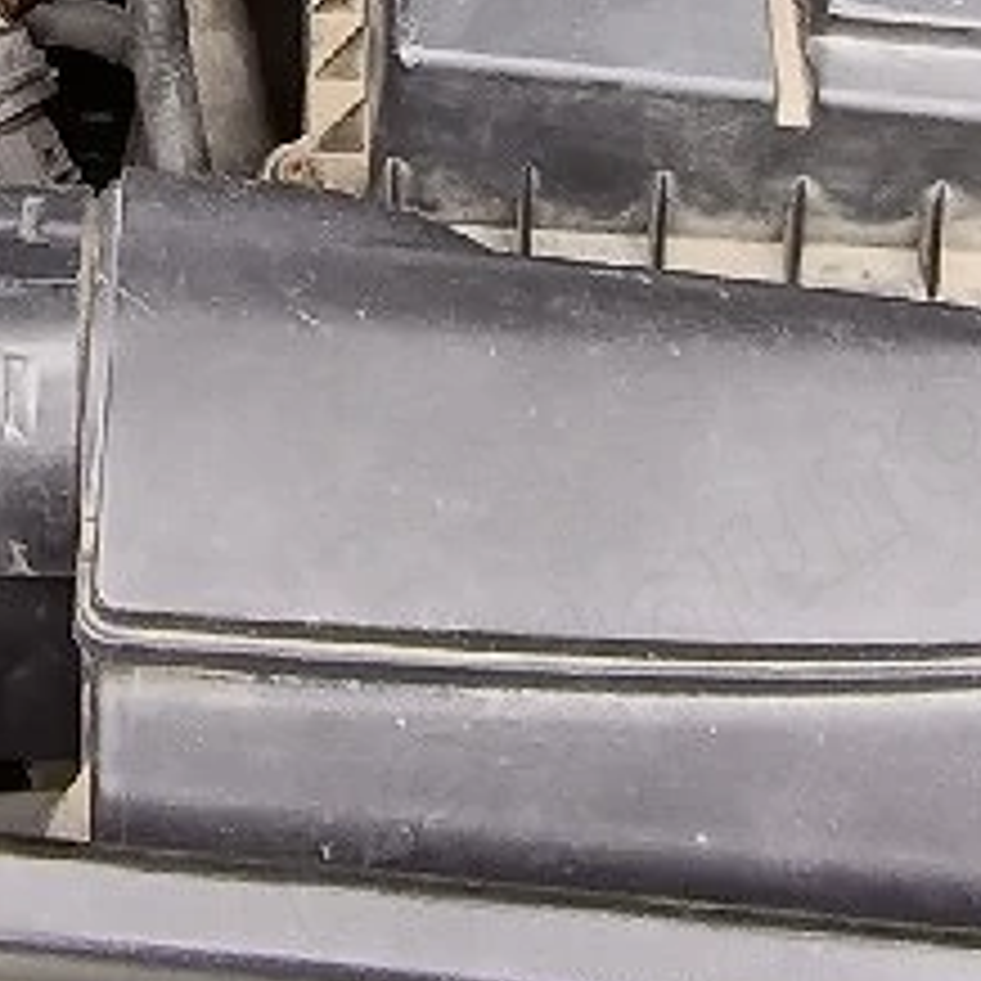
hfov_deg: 24.0
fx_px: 2212
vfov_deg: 20.7
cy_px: -549
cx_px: 14
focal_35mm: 69
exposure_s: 1/101
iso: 203
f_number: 2.2
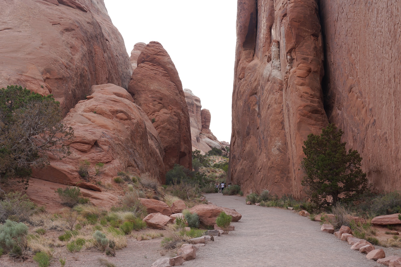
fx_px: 602
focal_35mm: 54
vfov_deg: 25.1
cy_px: 134
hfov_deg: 36.9
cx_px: 200
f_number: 9
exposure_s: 1/100
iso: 200
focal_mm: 54
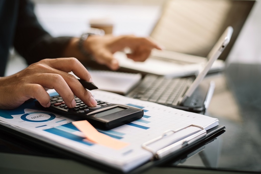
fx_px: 363
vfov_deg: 27.0
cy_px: 87
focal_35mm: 50
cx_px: 130
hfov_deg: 39.6
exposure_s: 1/250
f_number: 2.5
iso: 200
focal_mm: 50
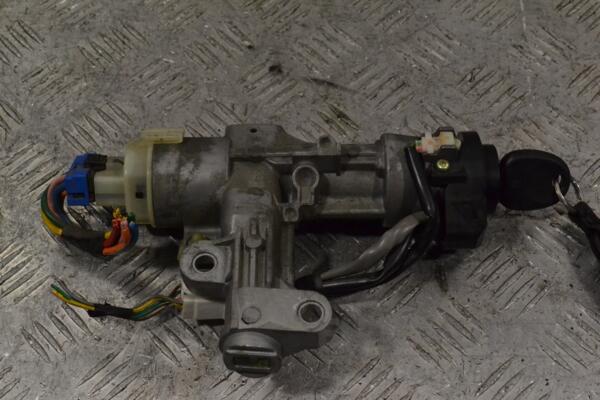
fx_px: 950
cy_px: 200
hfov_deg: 35.1
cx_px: 300
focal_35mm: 57
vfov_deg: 23.8
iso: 3200
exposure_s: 1/400
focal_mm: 38
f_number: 10
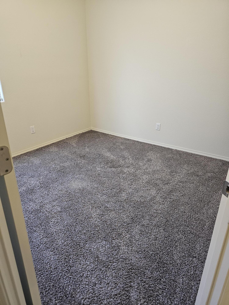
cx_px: 114
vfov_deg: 73.9
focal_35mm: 23
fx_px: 203
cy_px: 152
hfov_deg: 58.9
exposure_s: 1/120
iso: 640
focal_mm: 6.3
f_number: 1.7
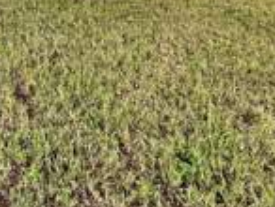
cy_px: -43
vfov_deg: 27.6
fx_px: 366
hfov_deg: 35.7
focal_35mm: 46
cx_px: -21
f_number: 2.2
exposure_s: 1/99
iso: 125
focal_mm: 2.22
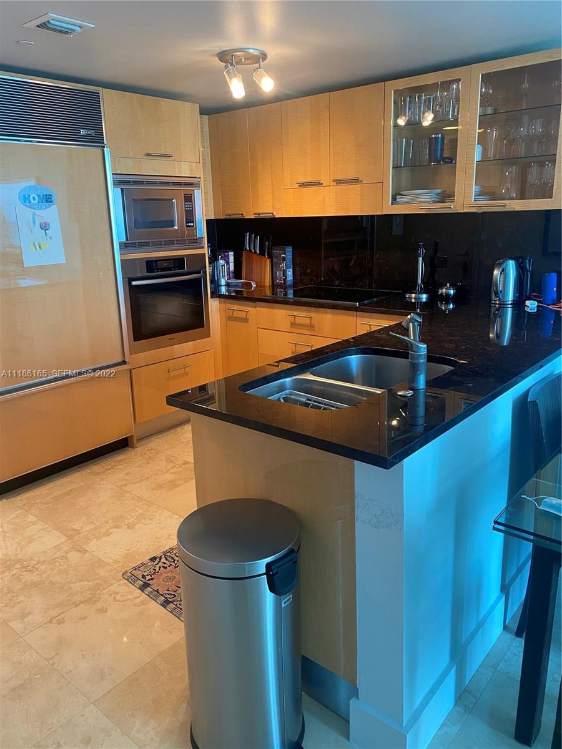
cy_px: 374
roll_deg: +1.6
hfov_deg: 53.1
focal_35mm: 26
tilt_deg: -13.7
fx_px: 563
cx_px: 281
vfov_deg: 67.3
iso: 250
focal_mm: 4.25
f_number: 1.8
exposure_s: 1/60
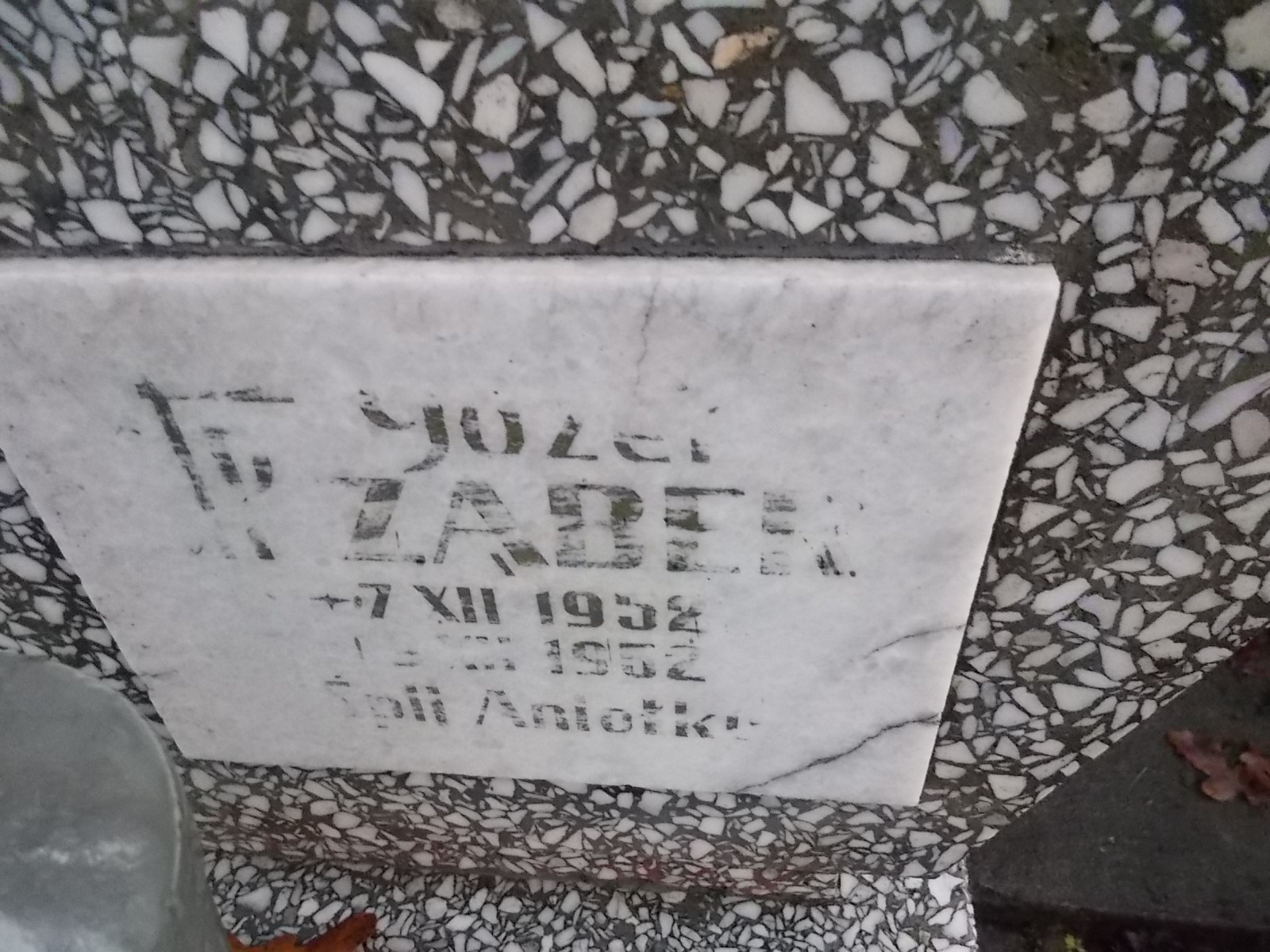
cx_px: 635
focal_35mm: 26
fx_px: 954
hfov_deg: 67.3
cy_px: 476
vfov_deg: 53.1
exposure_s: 1/100
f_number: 8
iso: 400
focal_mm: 4.6
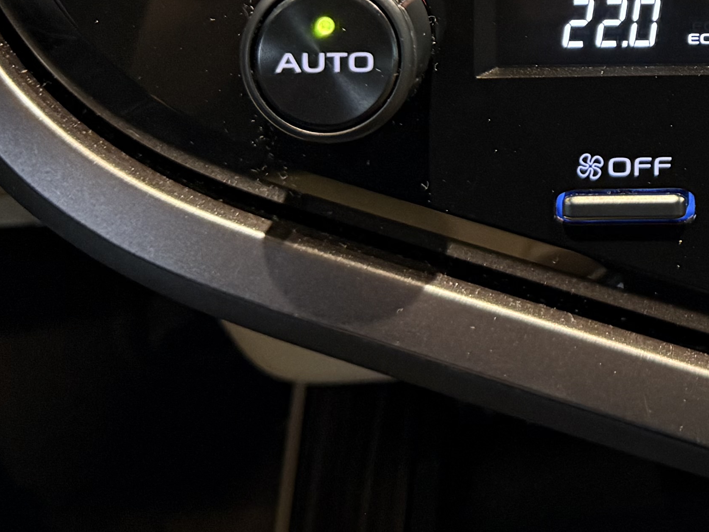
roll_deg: -0.8
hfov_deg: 22.0
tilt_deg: -31.2
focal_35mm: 82
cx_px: 856
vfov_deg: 15.9
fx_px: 1680
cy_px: -350
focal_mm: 6.76
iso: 320
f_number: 1.78
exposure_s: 1/50
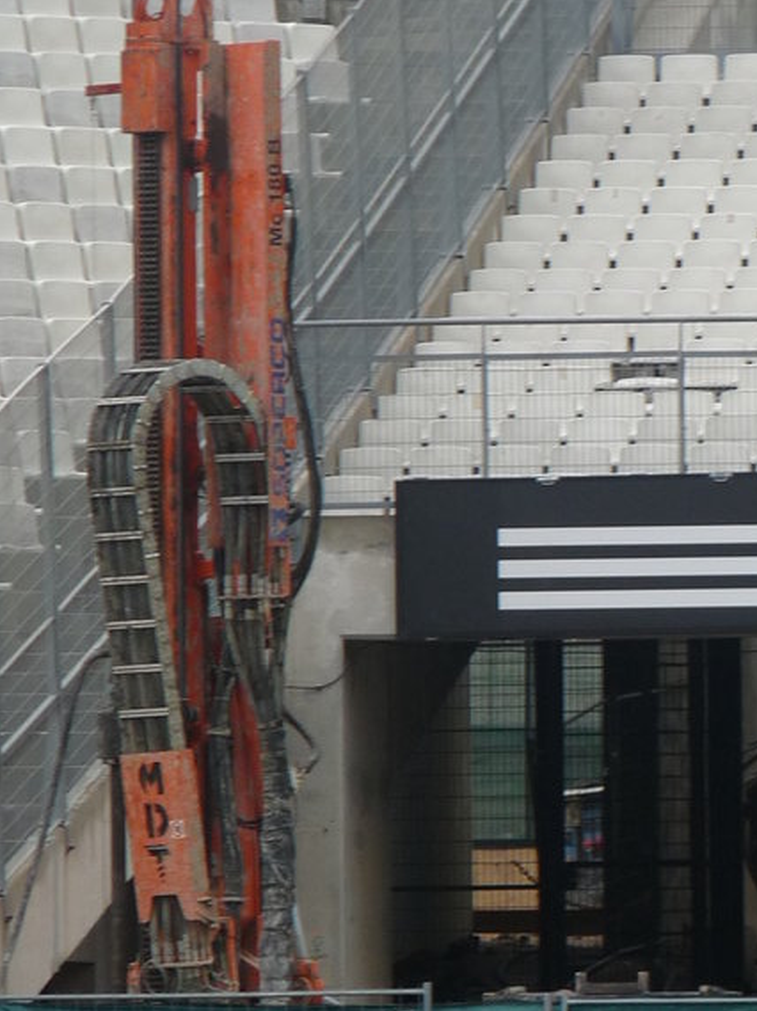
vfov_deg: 3.2
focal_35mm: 619
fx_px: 18069
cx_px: 594
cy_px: 330
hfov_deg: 2.4
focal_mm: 44
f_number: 3.7
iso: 100
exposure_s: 1/100
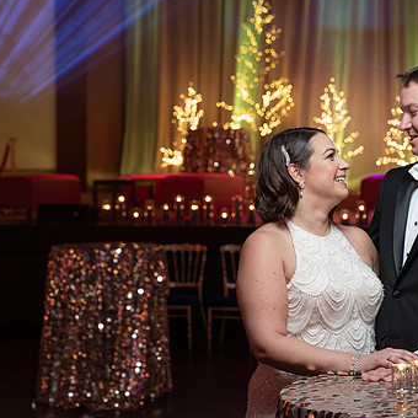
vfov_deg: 17.7
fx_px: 1339
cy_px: 188
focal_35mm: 98
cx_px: 284
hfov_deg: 17.7
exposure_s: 1/100
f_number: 4
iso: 2000
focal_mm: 56
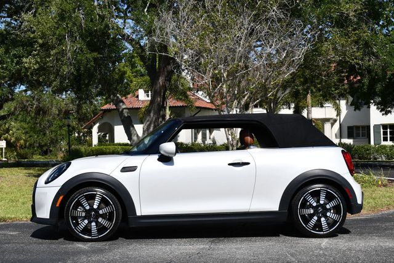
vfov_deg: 22.7
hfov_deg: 33.4
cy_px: 132
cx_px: 197
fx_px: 657
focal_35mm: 60
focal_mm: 30
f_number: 9
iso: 100
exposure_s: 1/320
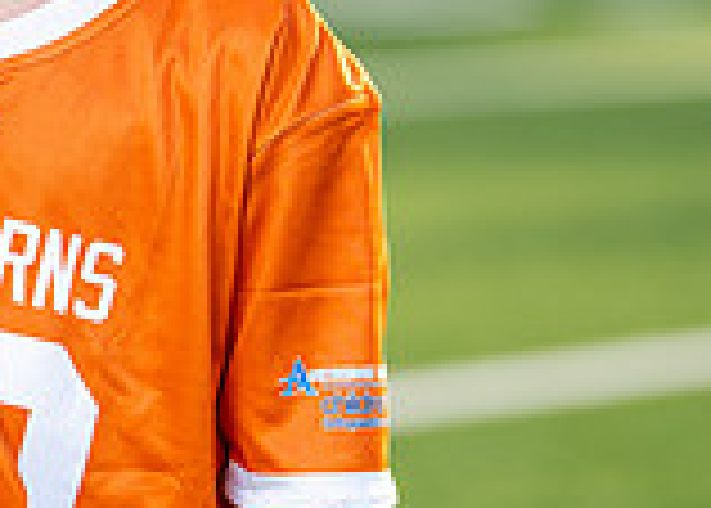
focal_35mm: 215
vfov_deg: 6.7
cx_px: 34
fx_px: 4343
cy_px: 196
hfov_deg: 9.3
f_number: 1.2
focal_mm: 50
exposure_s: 1/2000
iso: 100
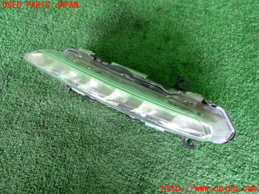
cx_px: 130
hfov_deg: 69.4
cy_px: 97
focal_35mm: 25
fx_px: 187
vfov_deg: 54.9
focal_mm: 4.5
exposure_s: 1/30
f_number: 2
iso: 320
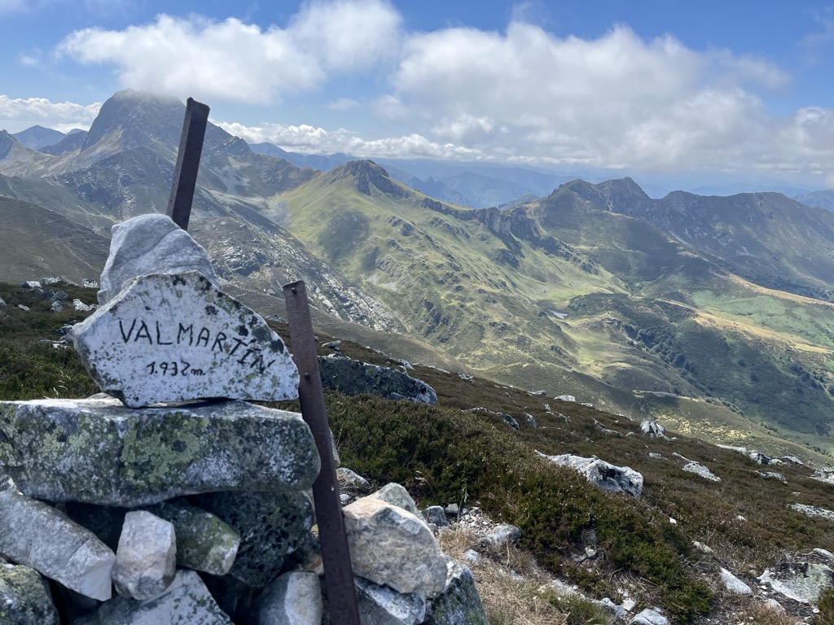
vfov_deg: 53.1
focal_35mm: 26
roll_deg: -2.0
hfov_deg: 67.3
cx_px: 417
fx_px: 626
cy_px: 312
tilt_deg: -14.8
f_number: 1.6
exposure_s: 1/2899
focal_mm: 5.1
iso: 50
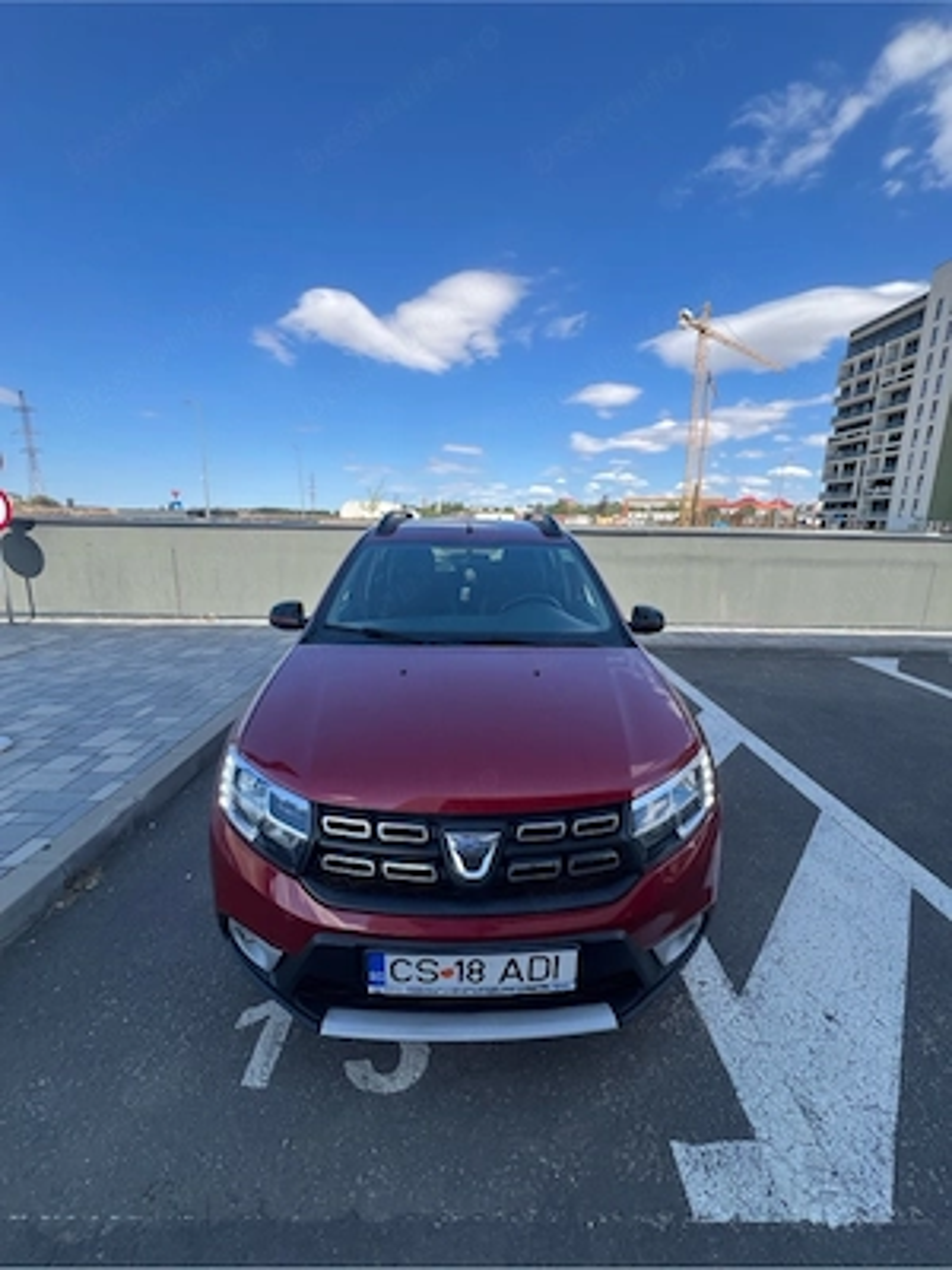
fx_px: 477
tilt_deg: -12.0
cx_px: 476
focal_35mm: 13
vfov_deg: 106.2
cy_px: 635
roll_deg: -1.5
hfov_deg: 89.9
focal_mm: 1.57
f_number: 1.8
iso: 32
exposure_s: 1/881
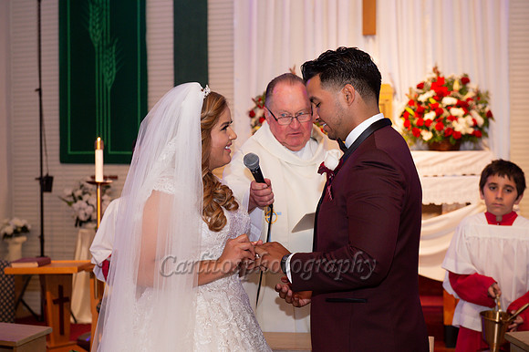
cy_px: 176
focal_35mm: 70
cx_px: 264
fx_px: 1028
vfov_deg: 19.4
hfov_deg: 28.9
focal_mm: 70
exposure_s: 1/60
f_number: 4.5
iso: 1250
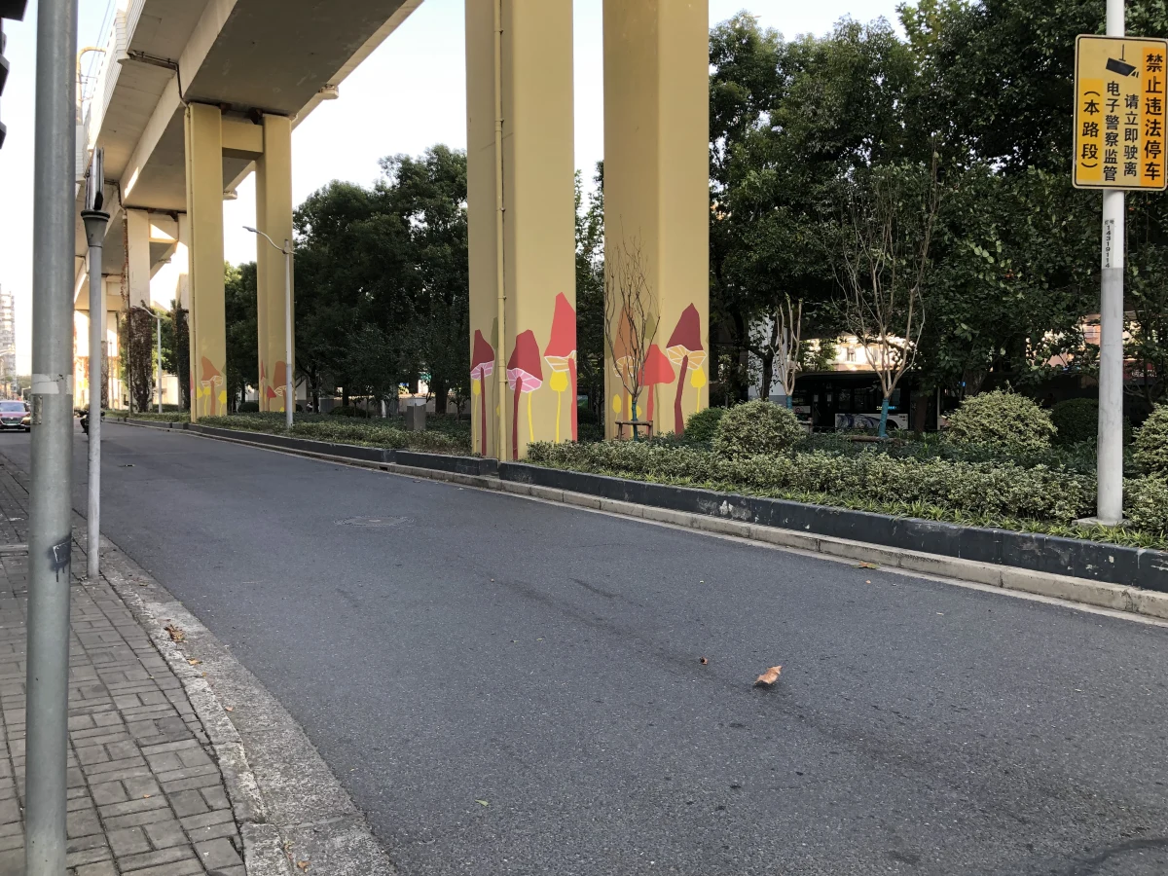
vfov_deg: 49.7
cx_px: 584
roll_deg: +1.7
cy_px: 438
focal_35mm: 28
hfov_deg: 63.4
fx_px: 945
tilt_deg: -1.1
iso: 25
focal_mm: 4
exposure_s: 1/120
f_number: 1.8
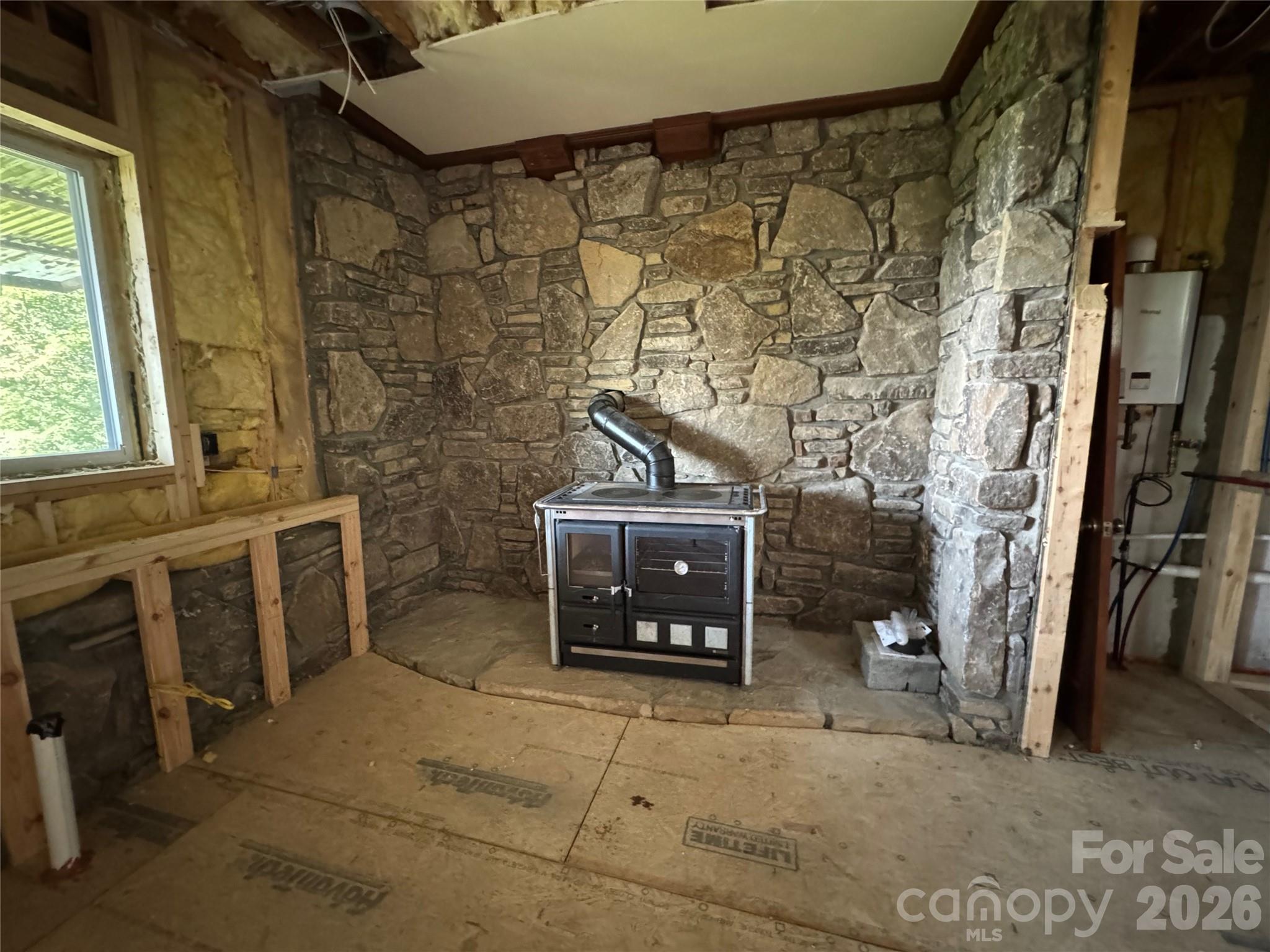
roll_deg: -0.9
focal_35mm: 14
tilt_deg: -9.2
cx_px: 635
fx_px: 514
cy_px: 476
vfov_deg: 85.7
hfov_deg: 102.1
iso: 1600
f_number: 2.2
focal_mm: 2.22
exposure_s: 1/38
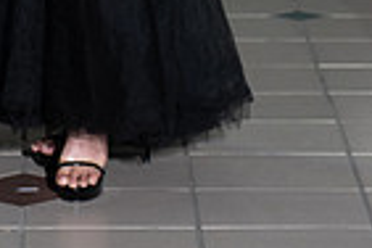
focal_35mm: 399
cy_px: -306
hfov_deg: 5.2
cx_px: 69
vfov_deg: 3.4
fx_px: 4123
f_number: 5.6
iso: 1250
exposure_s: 1/160
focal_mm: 125
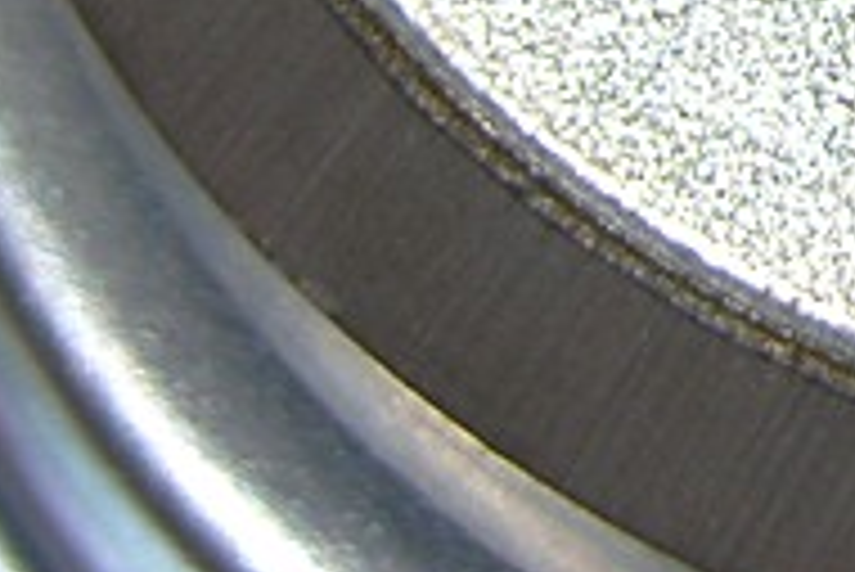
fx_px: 10386
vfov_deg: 3.1
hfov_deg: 4.7
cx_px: 1566
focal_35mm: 437
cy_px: -703
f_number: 3.2
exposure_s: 1/80
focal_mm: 20.7
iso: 50
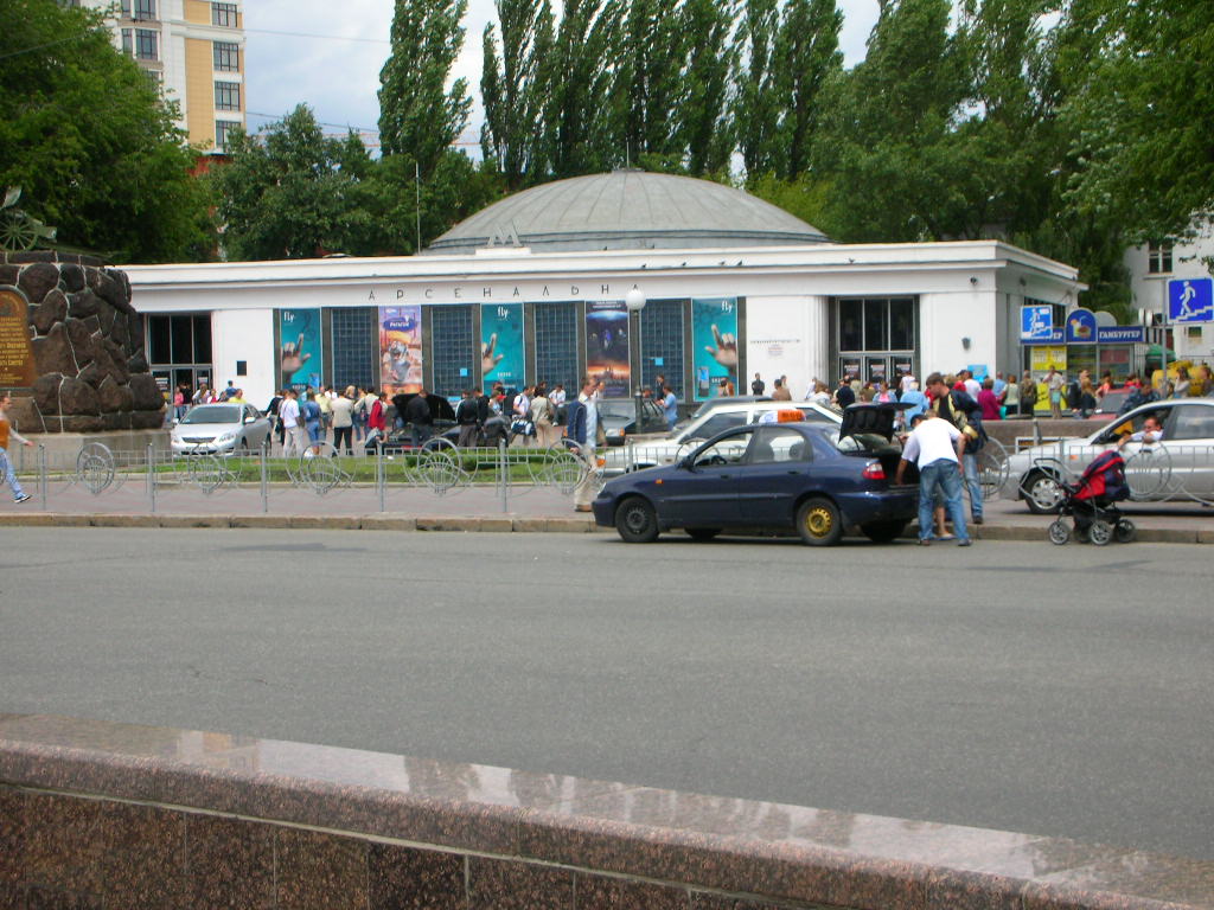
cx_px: 607
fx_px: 2560
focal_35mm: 73
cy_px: 455
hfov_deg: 26.7
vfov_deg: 20.2
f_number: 12.4
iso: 50
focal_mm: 12.2
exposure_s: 1/44.3
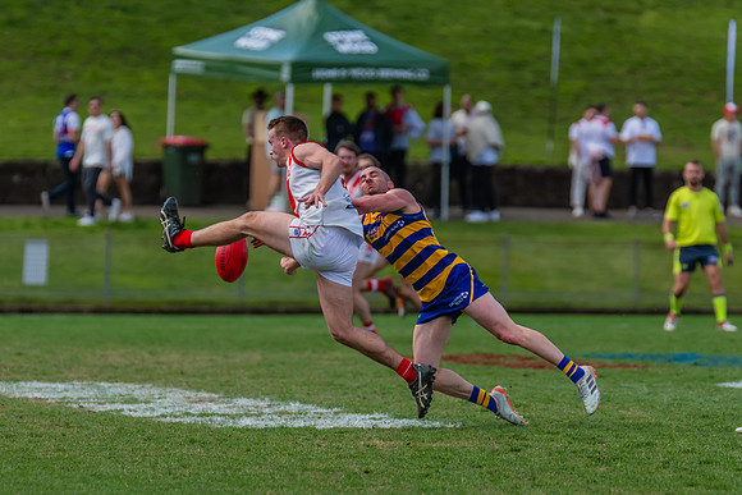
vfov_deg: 3.0
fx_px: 9334
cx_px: 278
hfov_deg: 4.6
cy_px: 310
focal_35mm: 453
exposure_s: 1/1600
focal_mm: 360
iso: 800
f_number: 5.6
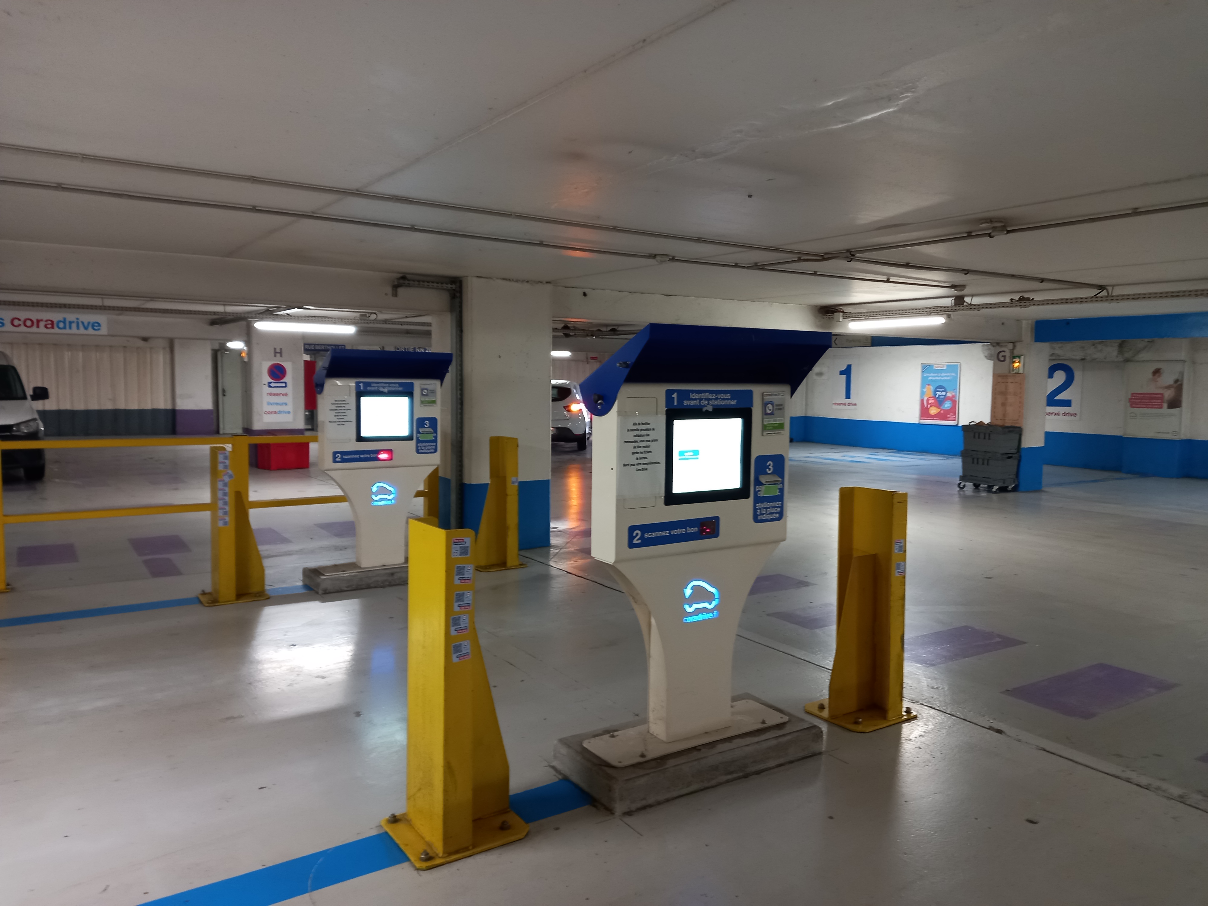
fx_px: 872
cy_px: 453
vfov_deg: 54.9
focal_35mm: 25
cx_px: 604
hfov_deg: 69.4
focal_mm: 4.6
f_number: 2
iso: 200
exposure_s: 1/25
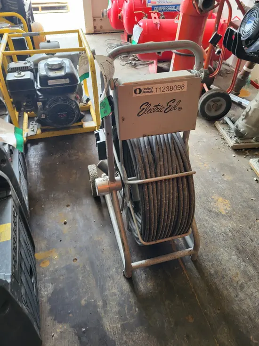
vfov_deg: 67.3
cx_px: 130
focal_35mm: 26
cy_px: 173
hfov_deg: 53.1
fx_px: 259
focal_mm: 5.4
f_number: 1.8
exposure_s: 1/40
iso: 160
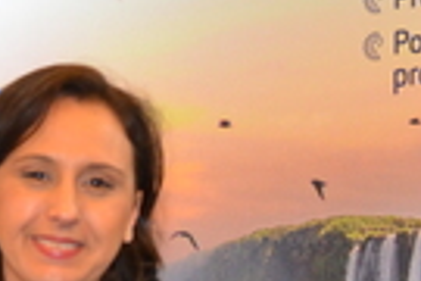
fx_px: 2000
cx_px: 443
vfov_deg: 7.9
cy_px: 347
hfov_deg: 11.9
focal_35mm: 171
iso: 800
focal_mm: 22
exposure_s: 1/60
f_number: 3.5
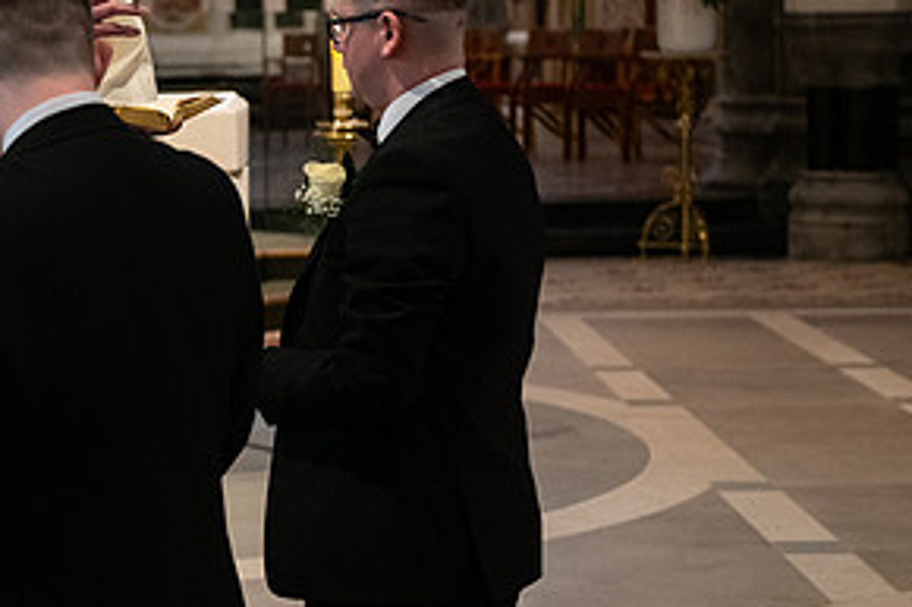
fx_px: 3038
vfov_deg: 11.4
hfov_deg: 16.8
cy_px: 225
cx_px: 85
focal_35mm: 120
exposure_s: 1/160
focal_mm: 60
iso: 1250
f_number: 3.5
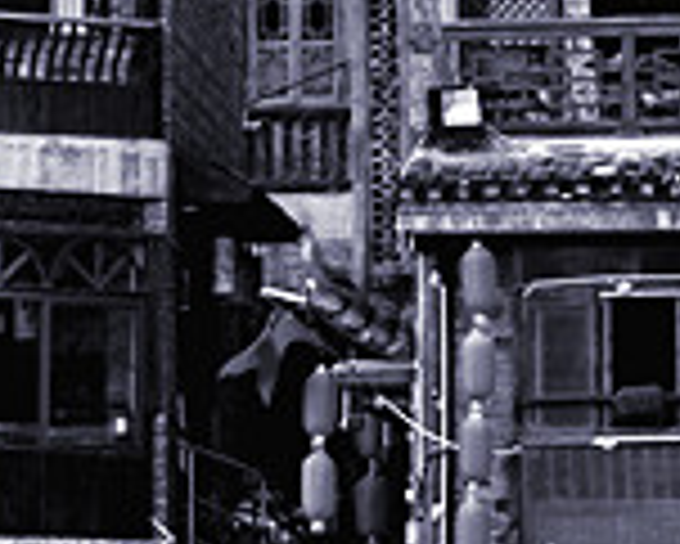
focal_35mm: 389
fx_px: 7834
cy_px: -70
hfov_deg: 4.9
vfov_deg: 4.0
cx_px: 910
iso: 100
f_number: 6.3
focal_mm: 52
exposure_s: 1/60
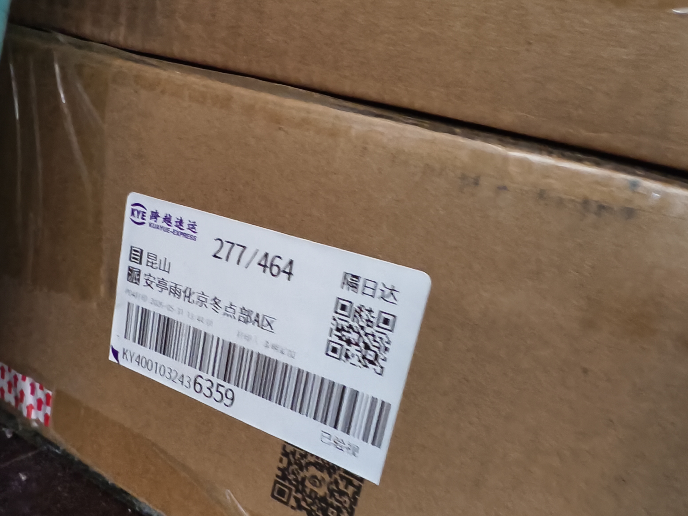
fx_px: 656
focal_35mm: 33
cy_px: 282
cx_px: 260
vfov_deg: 42.9
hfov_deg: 54.8
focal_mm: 2.32
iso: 5012
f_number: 2
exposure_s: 1/10
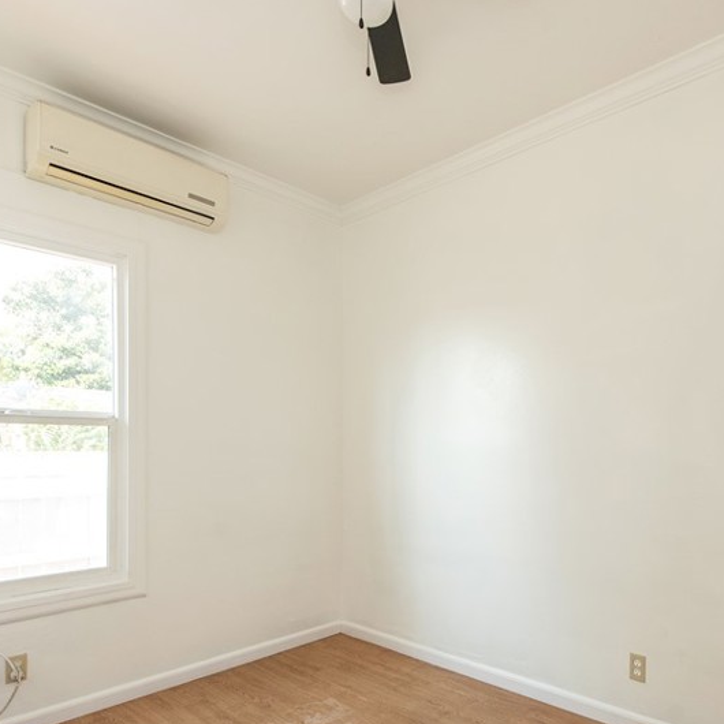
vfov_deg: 66.5
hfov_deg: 65.4
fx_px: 544
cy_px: 441
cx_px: 485
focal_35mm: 23
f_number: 5.6
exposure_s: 1/125
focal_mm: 14
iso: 800
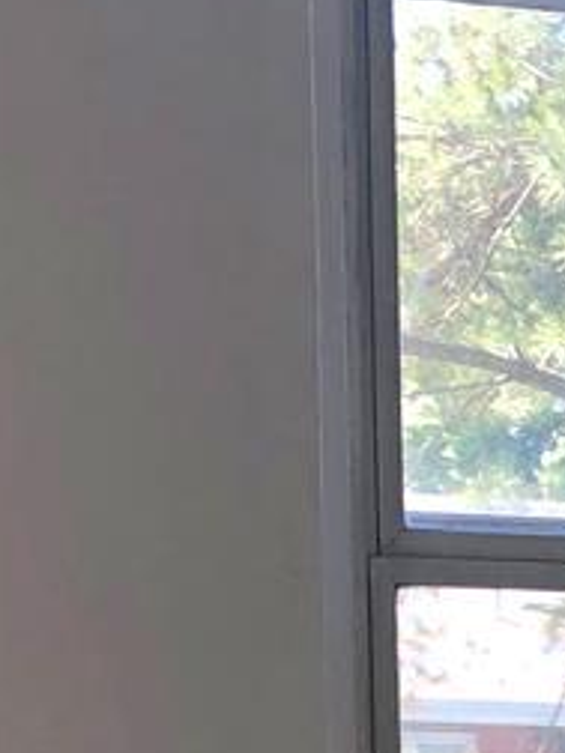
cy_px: 1491
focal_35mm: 171
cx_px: 1112
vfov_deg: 10.6
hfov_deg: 8.3
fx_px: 3721
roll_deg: -1.0
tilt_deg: -10.0
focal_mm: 3.99
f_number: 1.8
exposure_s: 1/120
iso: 40
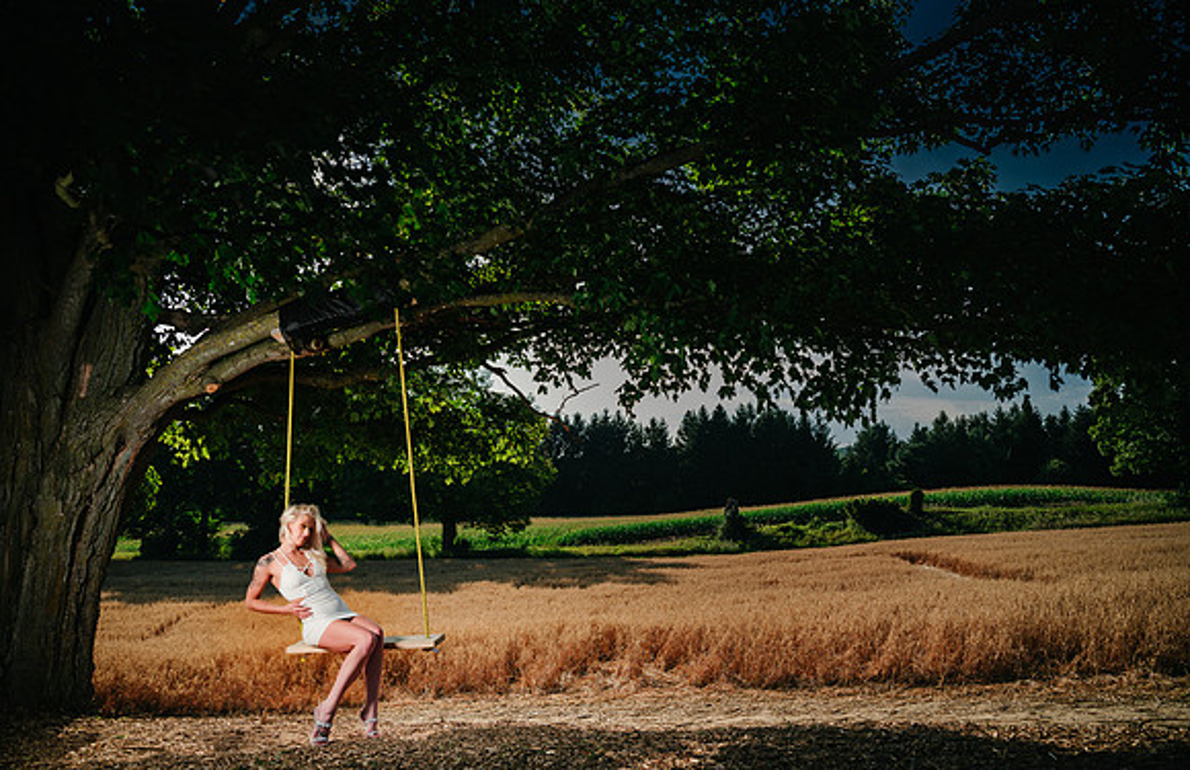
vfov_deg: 48.2
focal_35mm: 26
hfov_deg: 69.4
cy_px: 364
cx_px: 595
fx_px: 859
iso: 100
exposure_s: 1/125
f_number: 4
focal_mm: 32
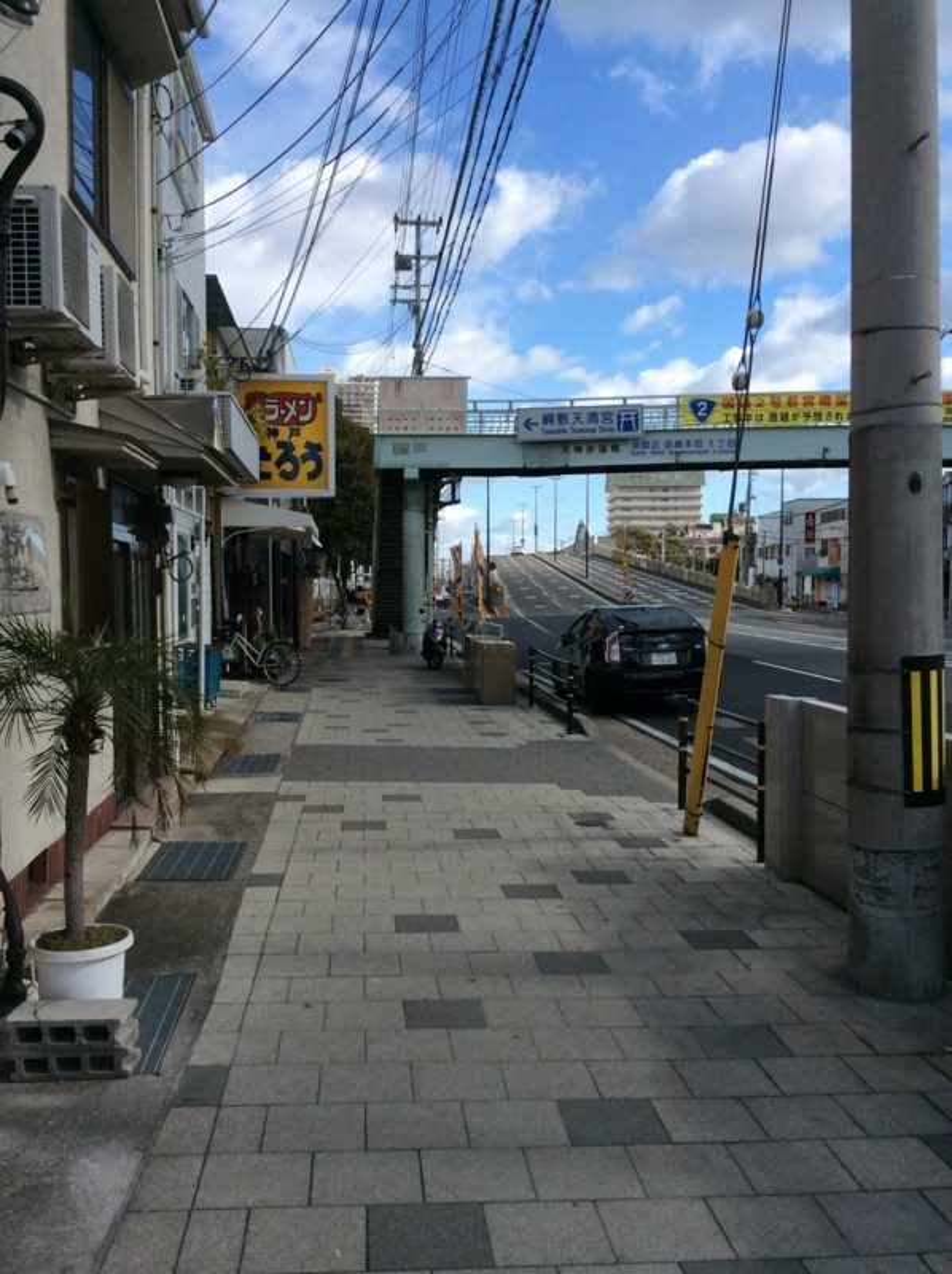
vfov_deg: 56.9
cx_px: 476
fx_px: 1176
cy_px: 637
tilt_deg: -2.9
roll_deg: +0.3
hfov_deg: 44.1
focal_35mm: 32
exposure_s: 1/1300
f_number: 2.4
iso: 32
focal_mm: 3.3
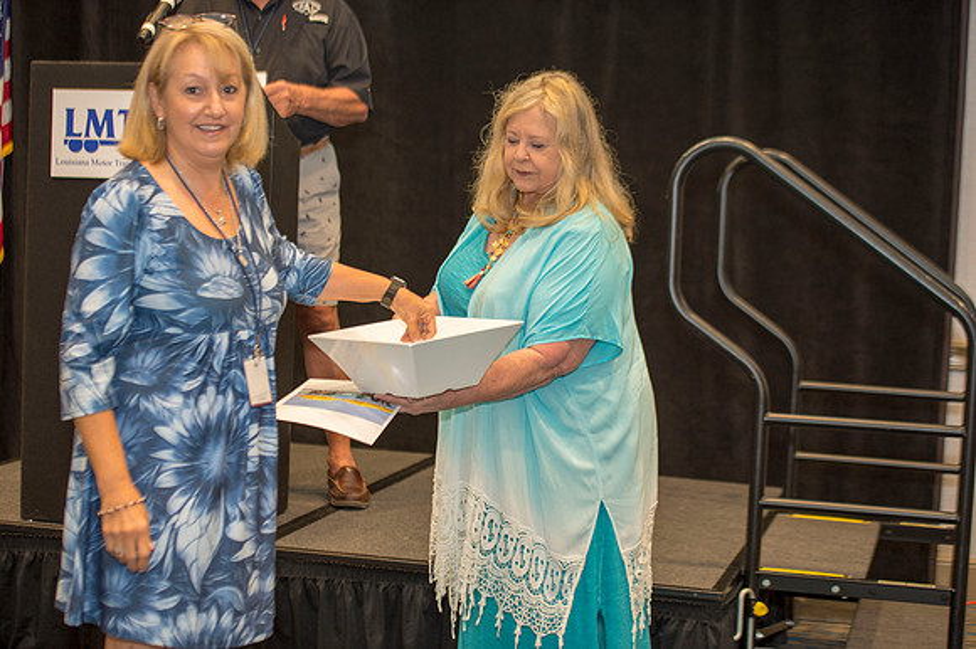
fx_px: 1897
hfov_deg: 28.9
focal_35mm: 70
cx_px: 488
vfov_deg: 19.4
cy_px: 324
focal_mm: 70
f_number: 2.8
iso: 1250
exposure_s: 1/160
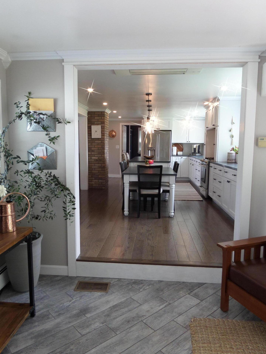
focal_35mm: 25
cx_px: 129
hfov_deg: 54.9
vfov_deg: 69.4
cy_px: 176
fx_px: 256
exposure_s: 1/30
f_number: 3.2
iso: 100
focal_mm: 4
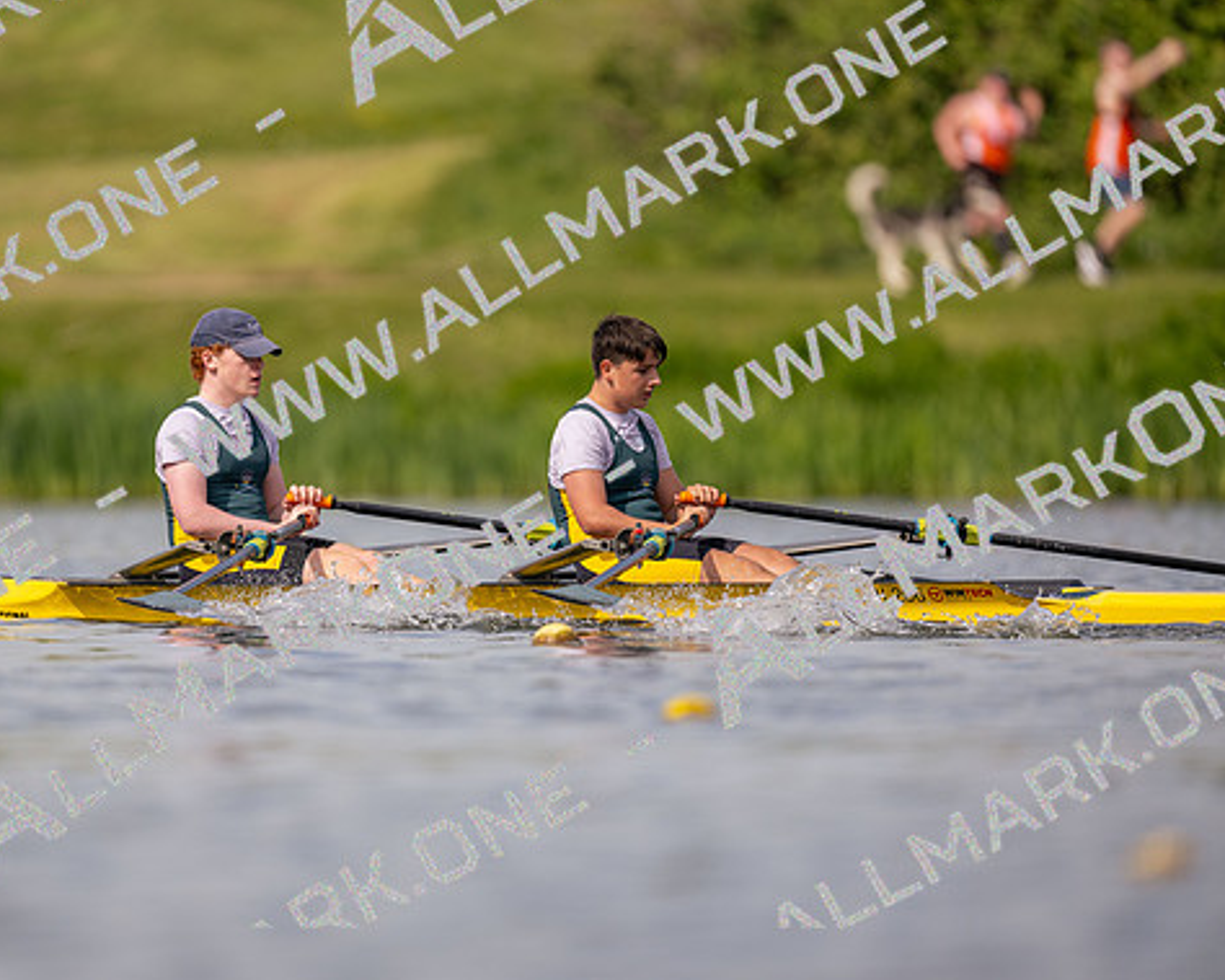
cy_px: 485
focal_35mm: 689
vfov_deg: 2.2
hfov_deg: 2.8
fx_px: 24975
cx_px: 488
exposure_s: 1/2500
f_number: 4
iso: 250
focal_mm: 600
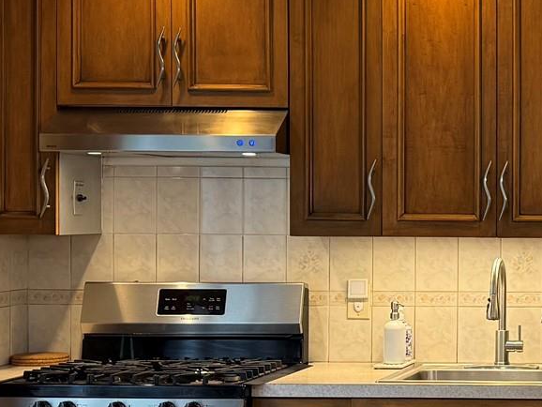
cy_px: 220
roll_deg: -0.2
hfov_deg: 21.2
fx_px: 1331
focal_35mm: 85
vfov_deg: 17.4
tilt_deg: -0.5
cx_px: 668
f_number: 1.78
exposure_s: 1/120
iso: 200
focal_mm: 6.76
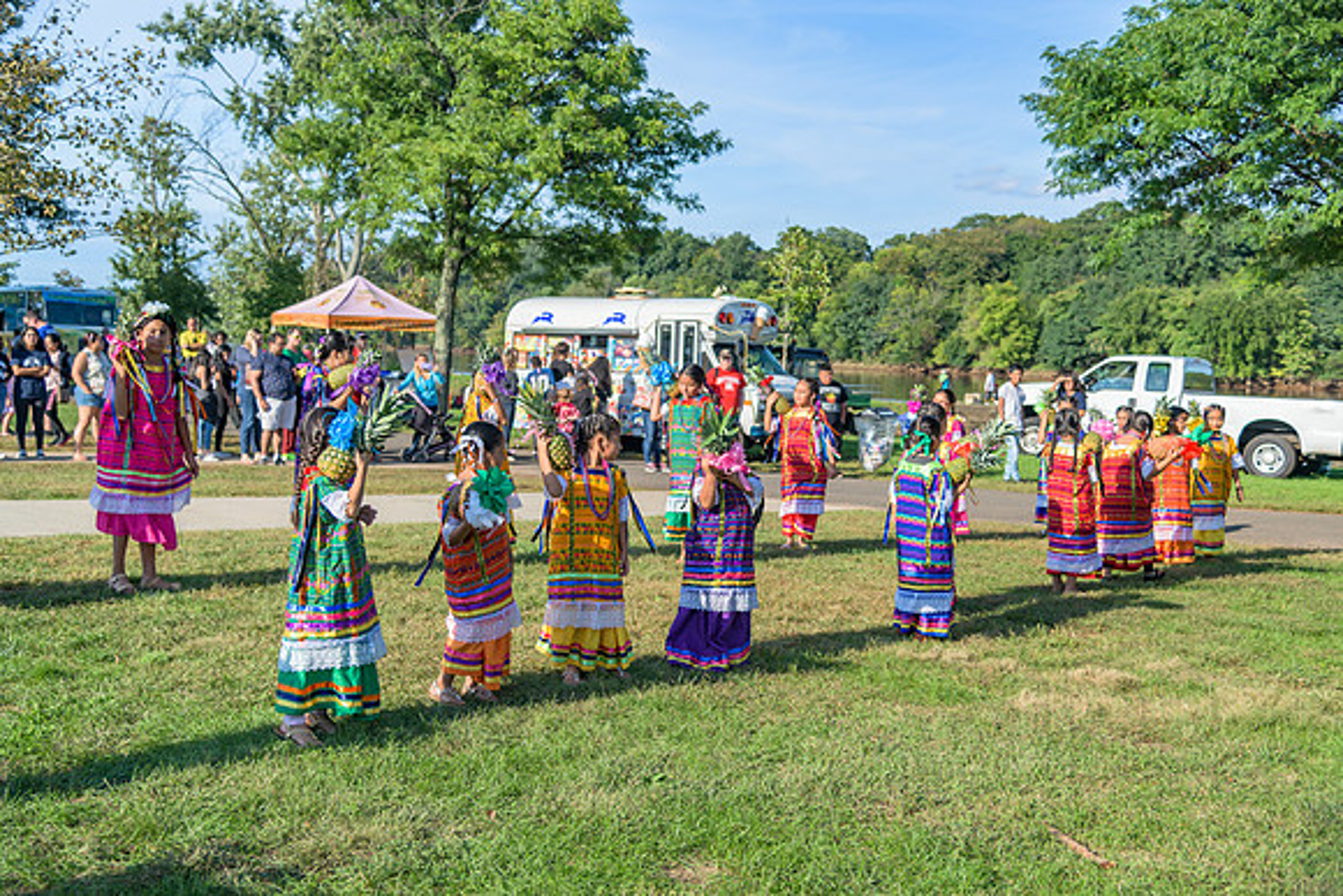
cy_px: 448
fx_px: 1418
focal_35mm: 38
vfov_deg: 35.1
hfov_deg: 50.7
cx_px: 672
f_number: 4
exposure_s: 1/200
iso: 64
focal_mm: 38
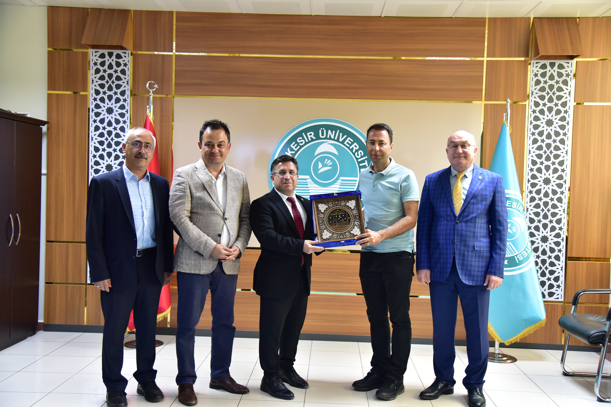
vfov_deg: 37.9
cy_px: 204
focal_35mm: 35
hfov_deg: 54.4
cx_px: 306
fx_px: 594
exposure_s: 1/60
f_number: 4
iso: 2500
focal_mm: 35
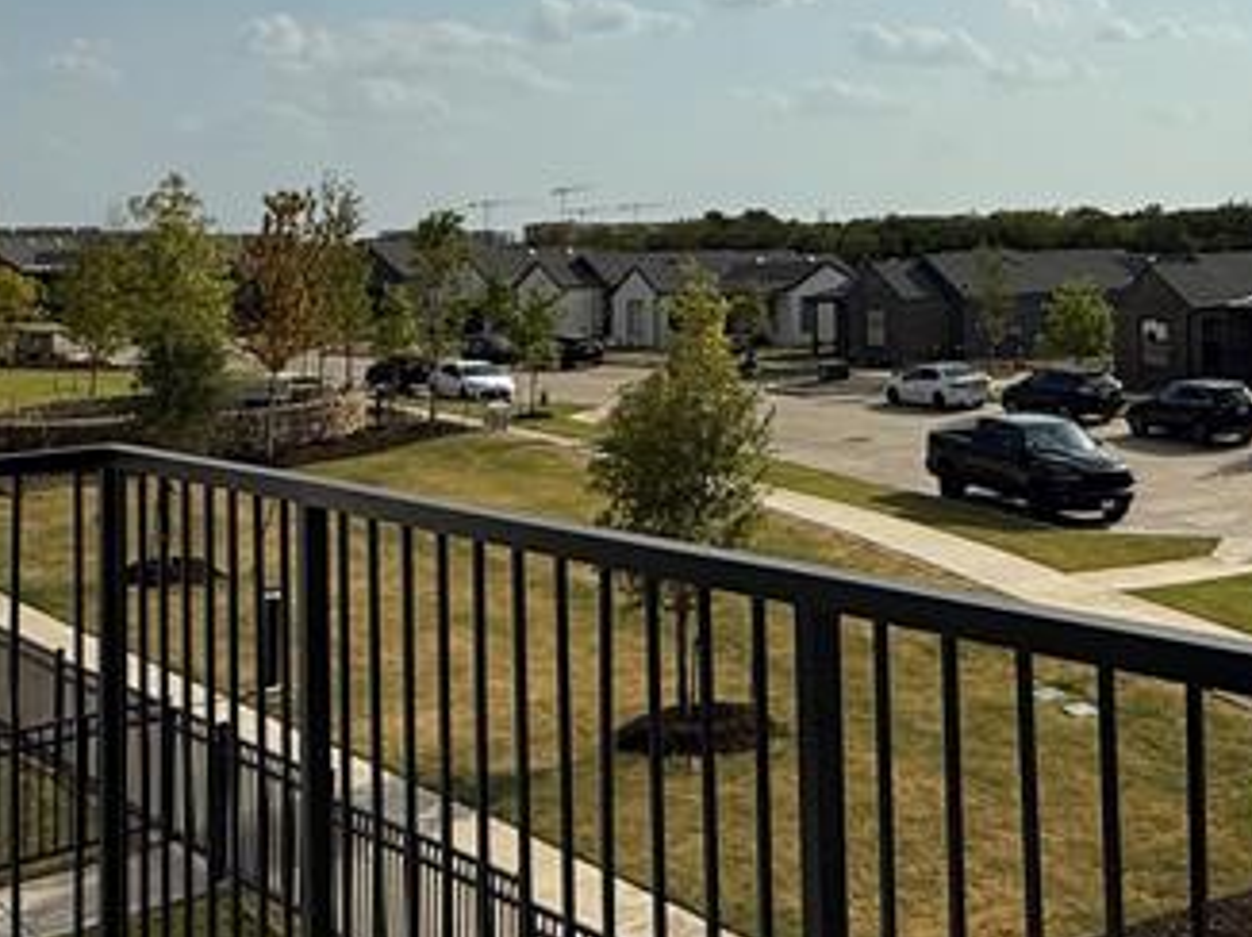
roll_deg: +1.1
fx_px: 1590
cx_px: 1064
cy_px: 161
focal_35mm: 44
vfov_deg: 31.8
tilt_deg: +3.8
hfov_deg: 40.5
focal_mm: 2.22
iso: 50
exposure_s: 1/6173
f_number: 2.2
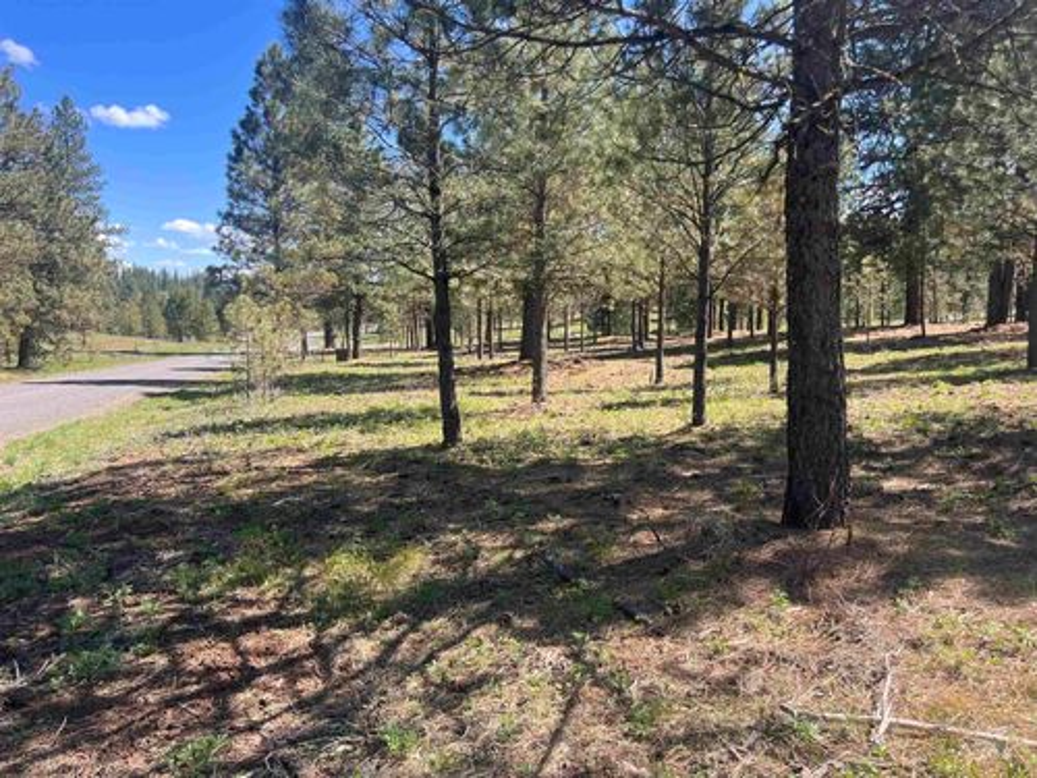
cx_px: 518
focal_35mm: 26
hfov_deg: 67.3
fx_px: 779
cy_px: 389
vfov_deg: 53.1
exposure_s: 1/1147
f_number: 1.5
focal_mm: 5.7
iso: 50
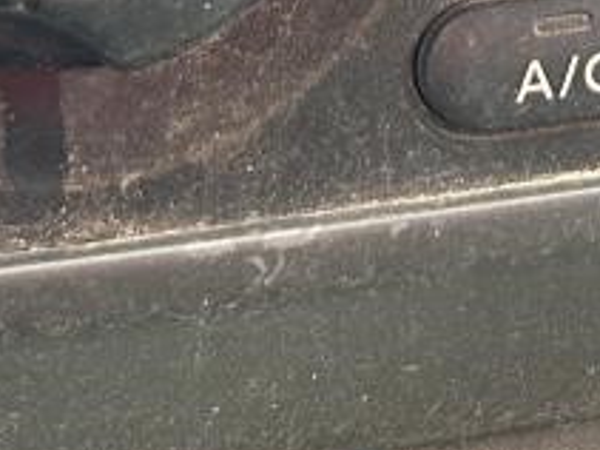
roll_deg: -4.7
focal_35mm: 158
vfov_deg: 8.9
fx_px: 2737
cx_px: 674
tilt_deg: -26.6
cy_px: -419
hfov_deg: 12.3
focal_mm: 5.7
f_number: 1.5
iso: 125
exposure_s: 1/90
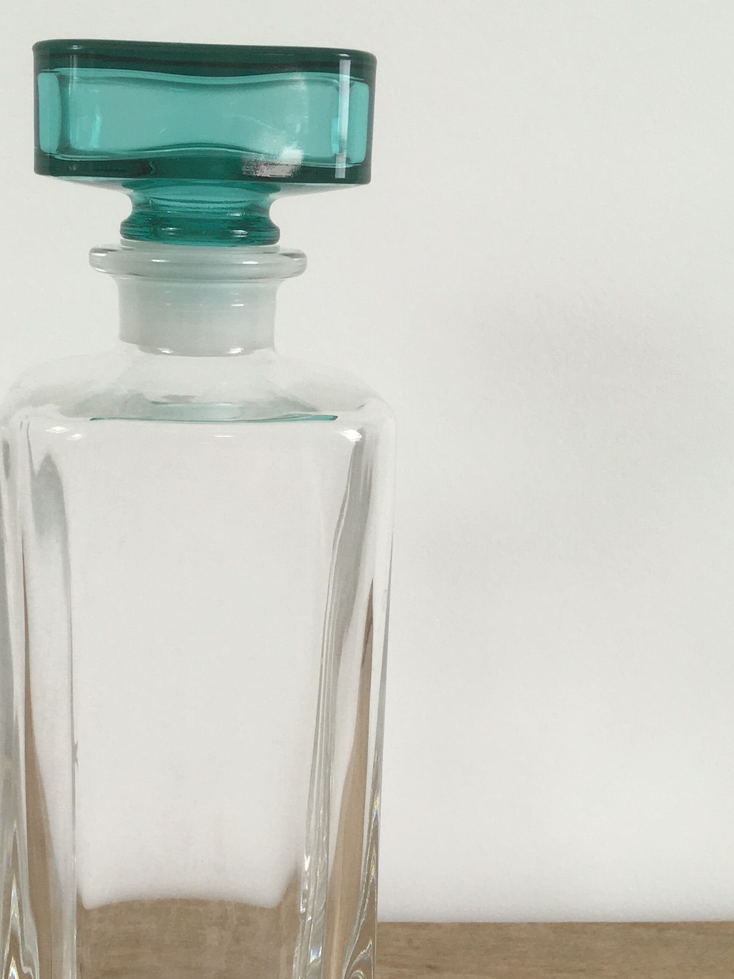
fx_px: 1442
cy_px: 552
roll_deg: -2.4
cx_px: 218
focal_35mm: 51
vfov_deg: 37.4
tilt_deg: -12.2
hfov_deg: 28.3
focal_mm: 4.15
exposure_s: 1/50
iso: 32
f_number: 2.2
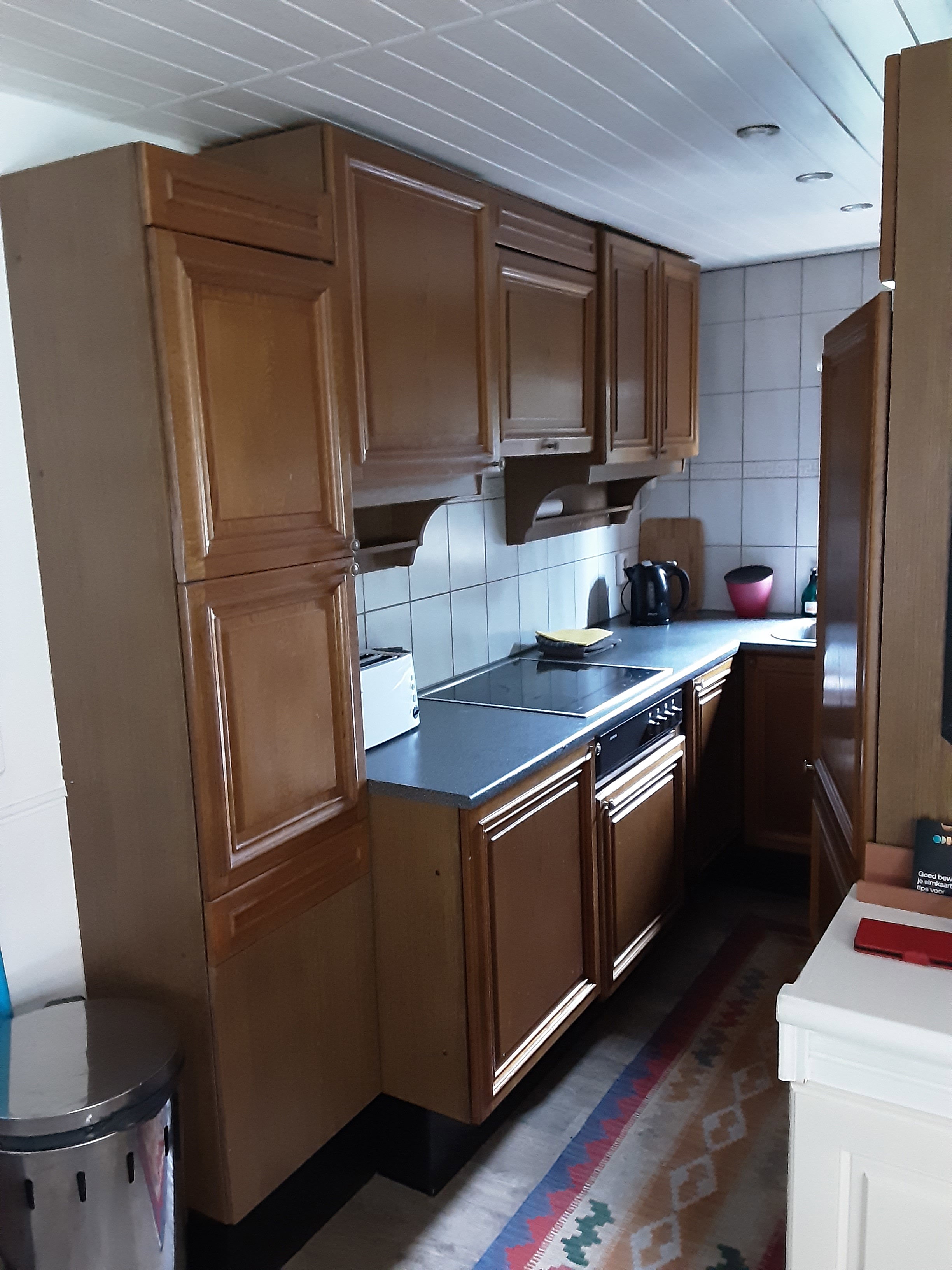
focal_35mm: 28
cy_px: 635
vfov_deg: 63.4
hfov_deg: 49.7
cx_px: 476
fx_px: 1027
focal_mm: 2.9
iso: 400
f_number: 1.9
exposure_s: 1/20
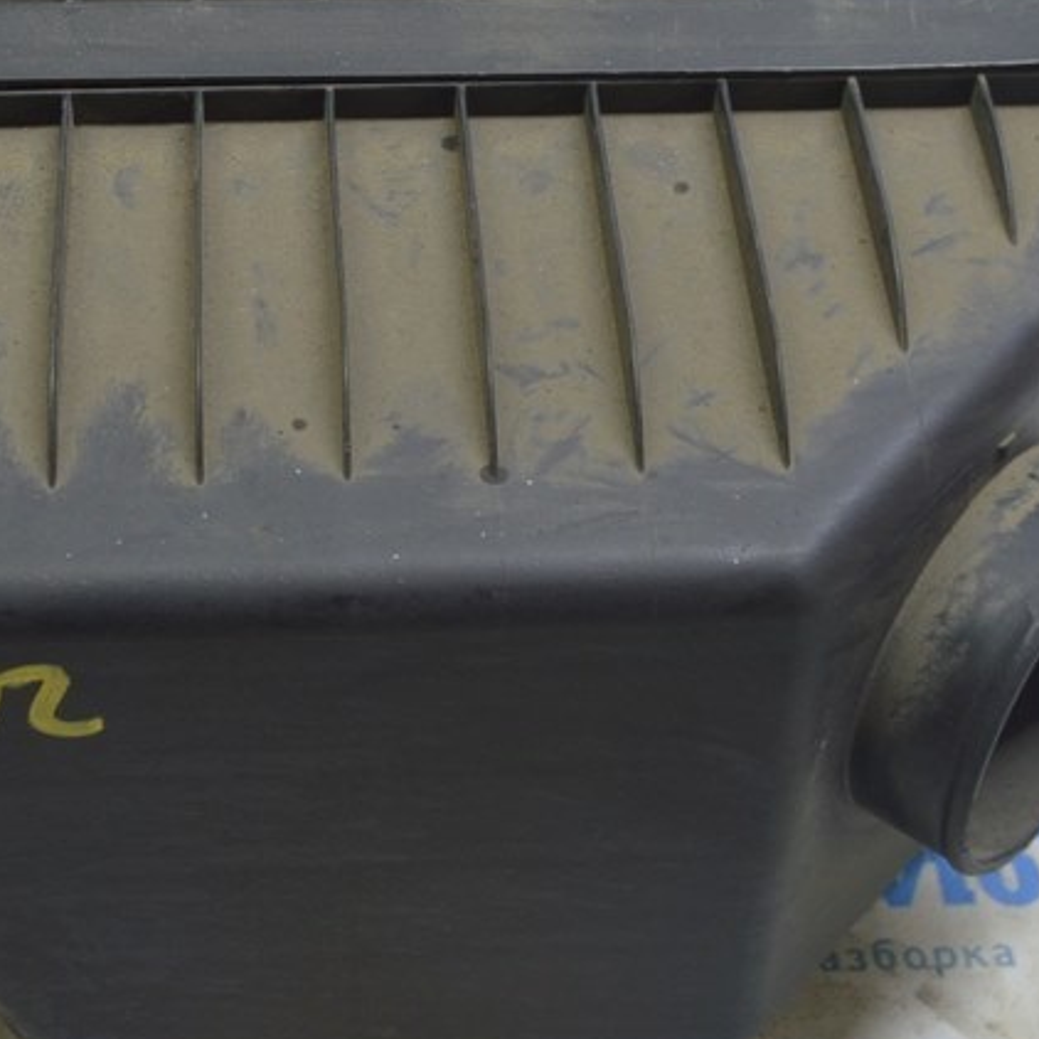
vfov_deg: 24.2
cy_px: 339
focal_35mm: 71
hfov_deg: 24.1
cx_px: 263
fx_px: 2412
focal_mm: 23
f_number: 5.6
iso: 400
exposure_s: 1/20
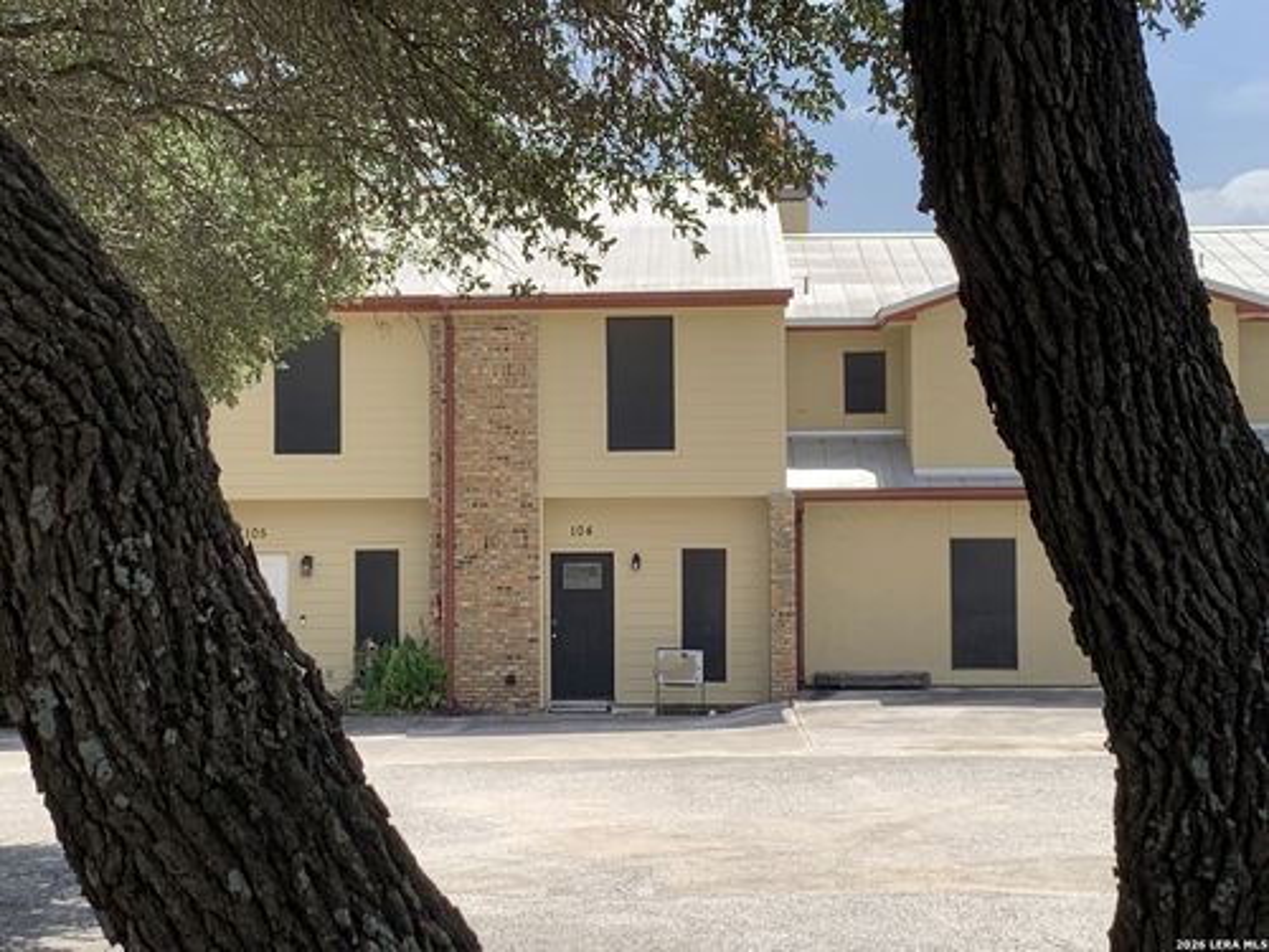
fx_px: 2200
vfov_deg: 24.4
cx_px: 634
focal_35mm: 60
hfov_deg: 32.2
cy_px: 476
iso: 25
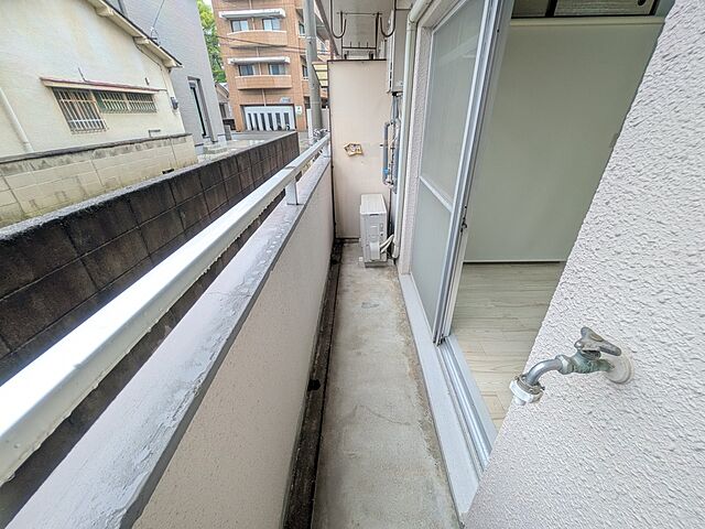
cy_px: 264
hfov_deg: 102.1
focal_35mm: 14
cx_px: 352
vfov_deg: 85.7
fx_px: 285
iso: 50
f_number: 2.2
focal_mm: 1.83
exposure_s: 1/123
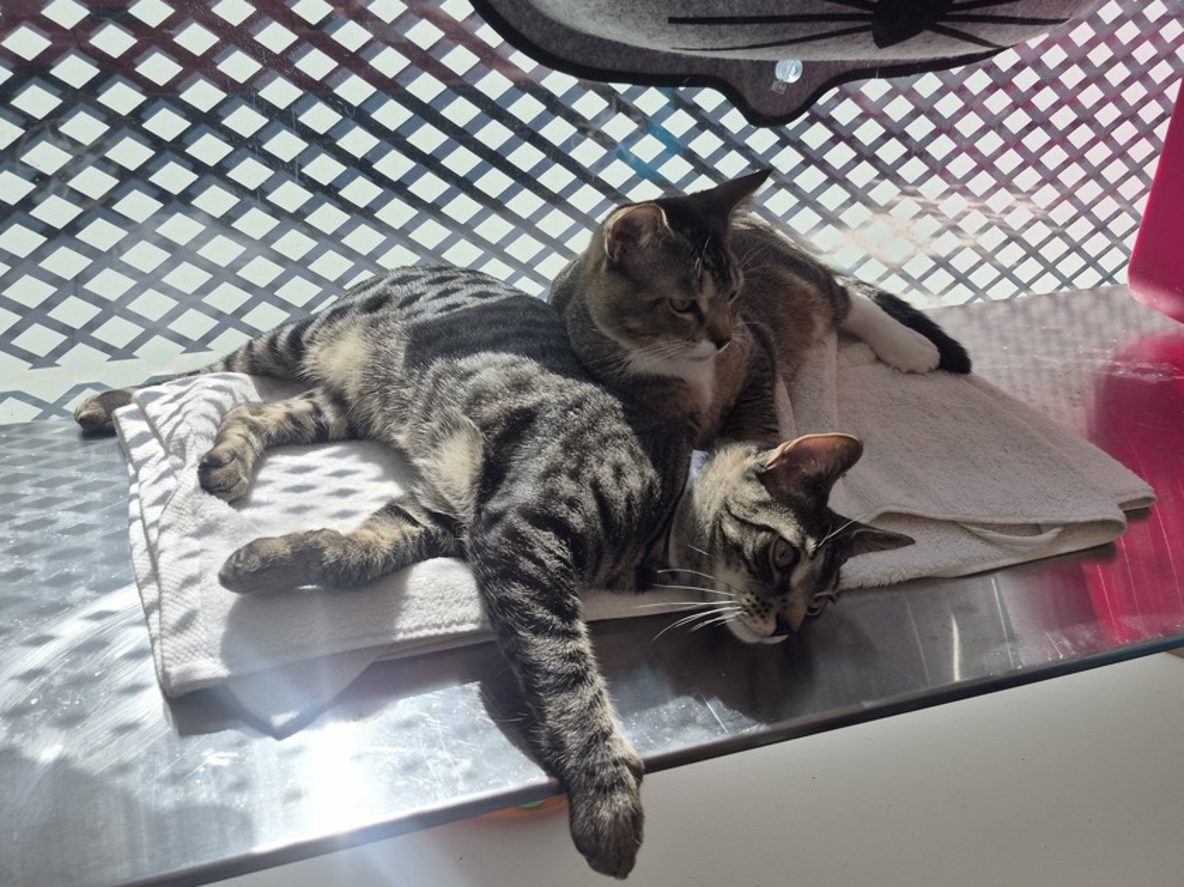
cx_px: 594
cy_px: 413
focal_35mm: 28
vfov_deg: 49.7
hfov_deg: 63.5
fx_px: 957
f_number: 1.8
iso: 25
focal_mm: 5.4
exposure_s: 1/1152
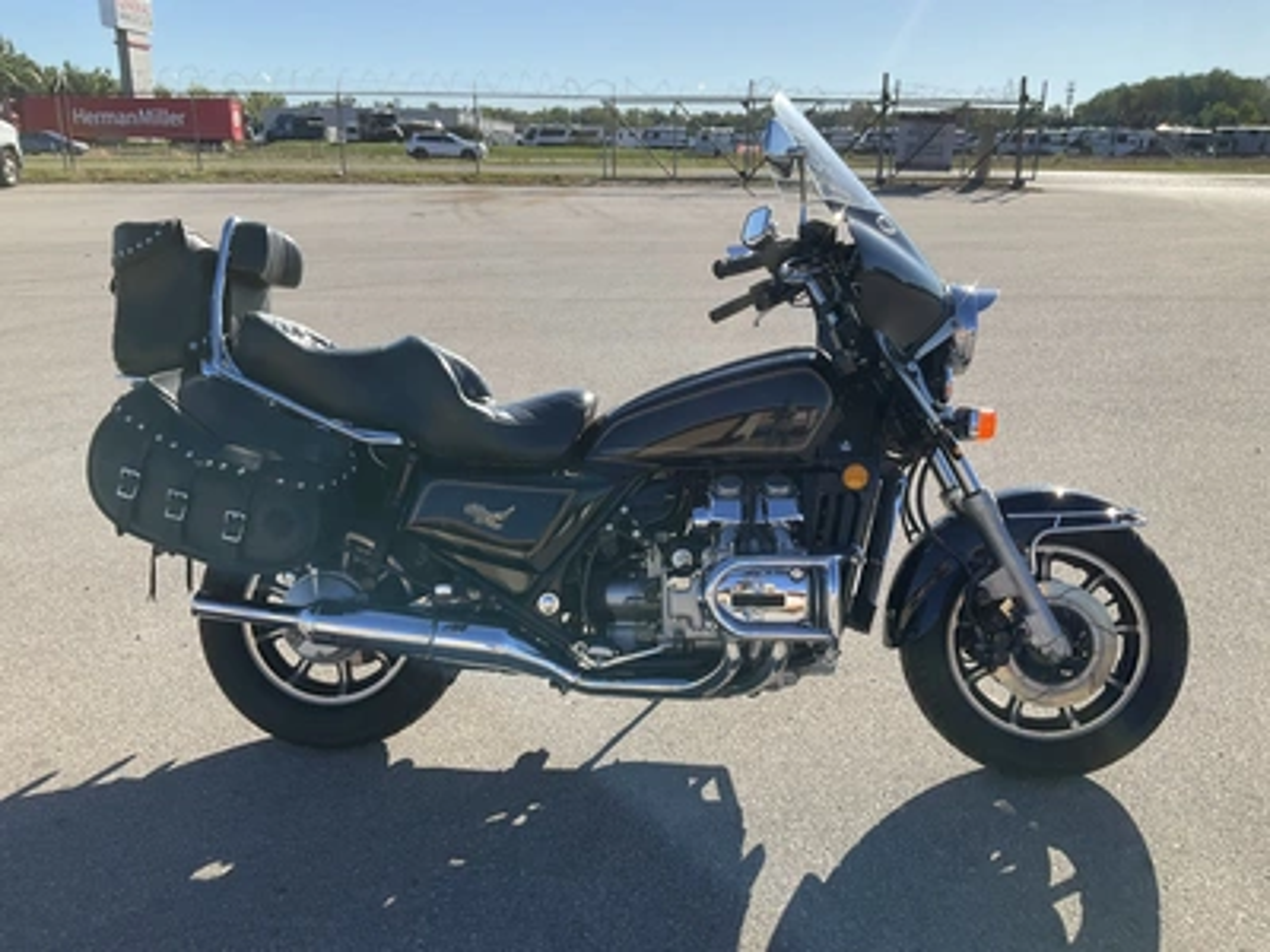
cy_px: 476
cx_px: 635
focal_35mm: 29
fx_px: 1064
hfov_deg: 61.7
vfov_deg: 48.2
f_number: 1.8
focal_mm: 3
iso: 25
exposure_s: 1/1195
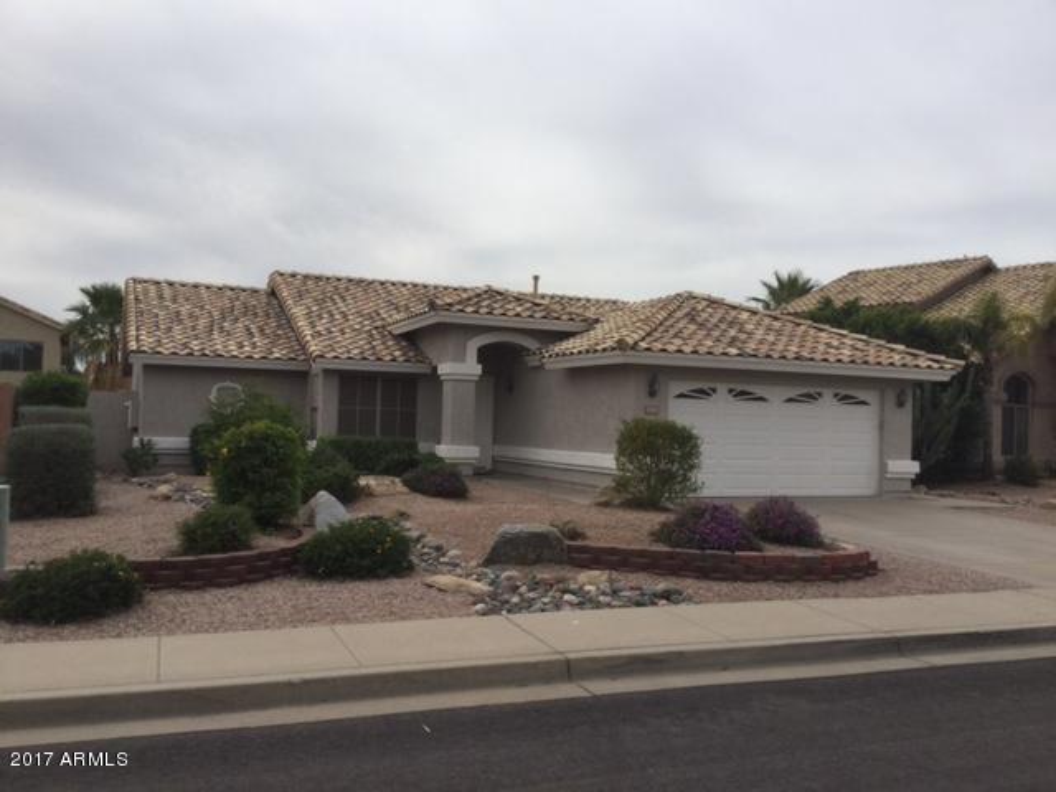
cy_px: 396
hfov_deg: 58.4
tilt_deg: +1.7
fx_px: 946
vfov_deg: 45.4
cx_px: 528
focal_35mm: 31
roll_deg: -1.9
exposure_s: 1/2146
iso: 25
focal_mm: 3.3
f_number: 2.4
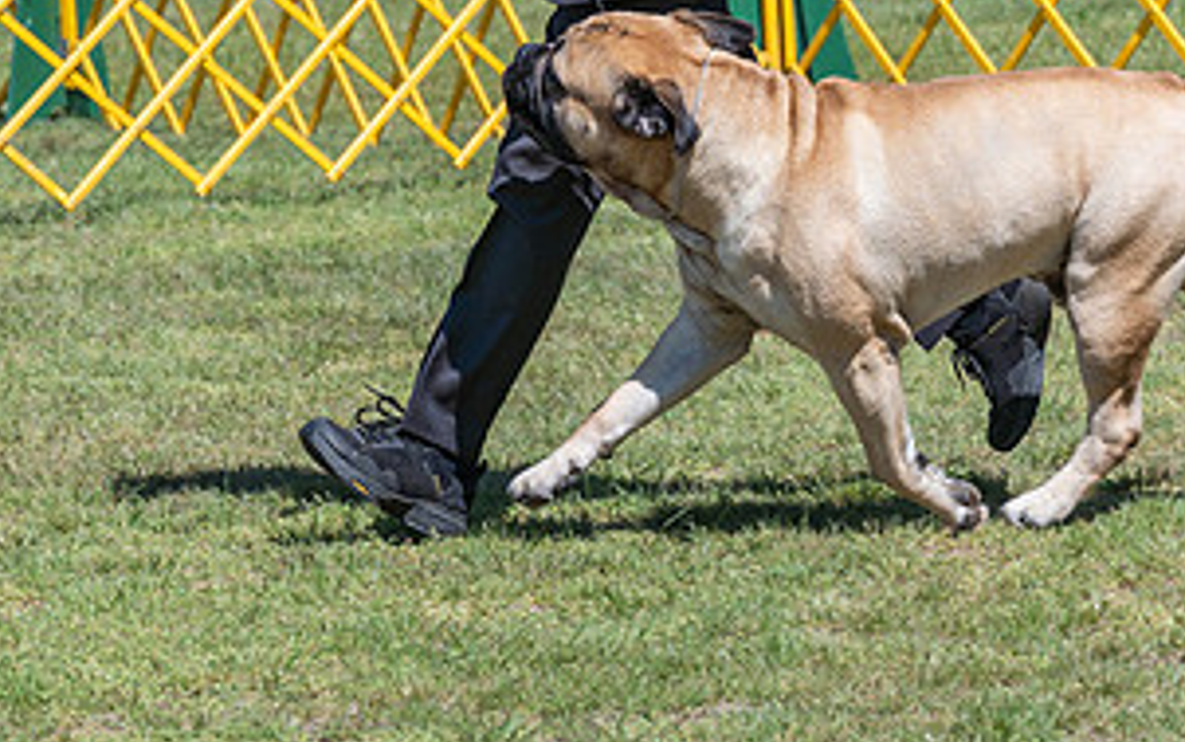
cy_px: -132
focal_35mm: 362
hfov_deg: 5.8
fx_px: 11695
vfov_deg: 3.6
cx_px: 635
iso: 160
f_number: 6.3
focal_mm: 146
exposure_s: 1/640
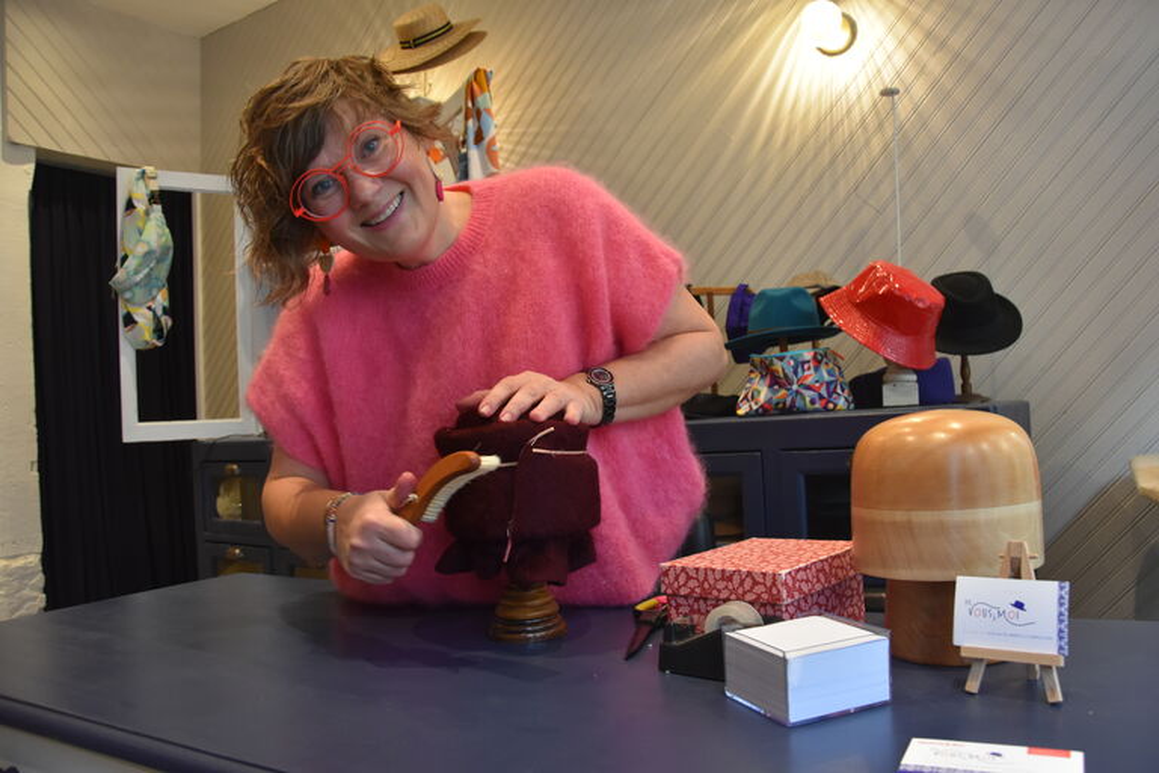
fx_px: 869
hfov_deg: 67.4
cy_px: 386
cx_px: 580
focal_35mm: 27
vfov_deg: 47.9
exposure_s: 1/60
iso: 800
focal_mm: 18
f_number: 4
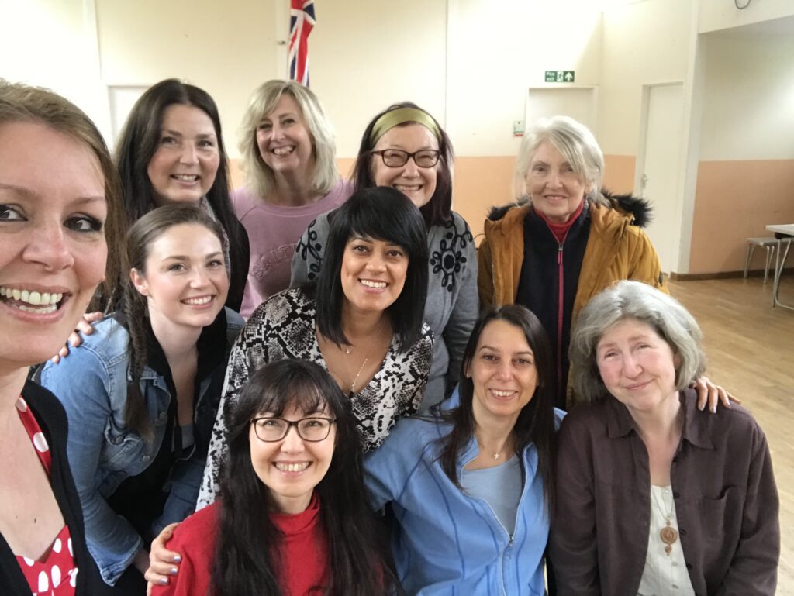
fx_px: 734
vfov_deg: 44.2
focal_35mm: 32
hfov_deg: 56.8
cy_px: 298
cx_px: 397
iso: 50
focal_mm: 2.87
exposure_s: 1/33
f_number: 2.2
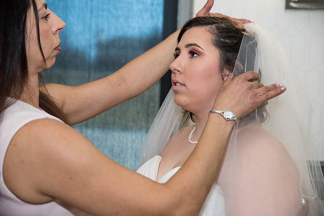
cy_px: 108
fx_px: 594
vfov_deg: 20.6
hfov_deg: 30.5
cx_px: 162
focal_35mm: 66
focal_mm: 66
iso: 500
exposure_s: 1/160
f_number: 3.2
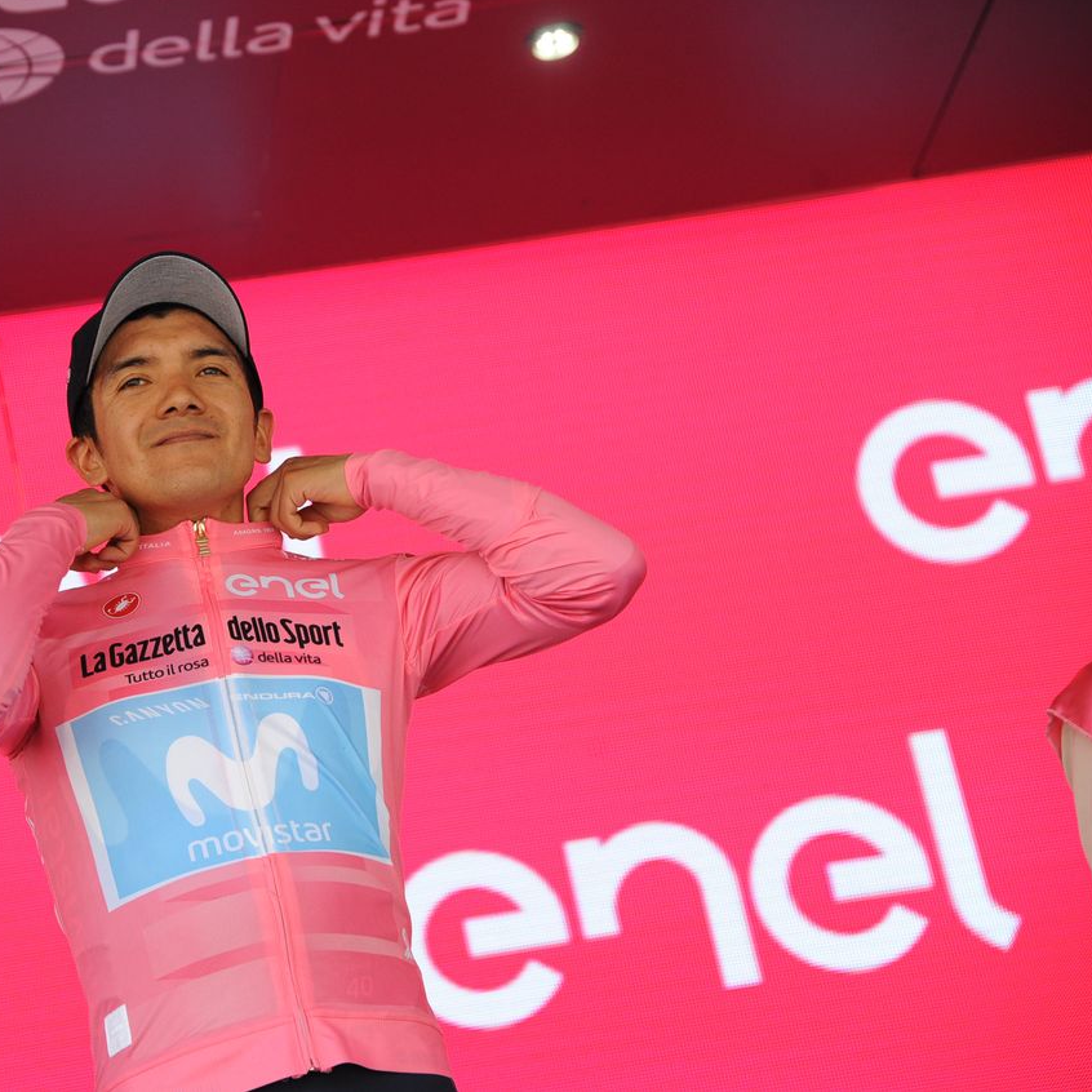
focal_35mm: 135
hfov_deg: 12.9
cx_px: 334
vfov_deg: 12.9
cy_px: 543
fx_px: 4818
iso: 900
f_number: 4
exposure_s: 1/640
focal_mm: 105
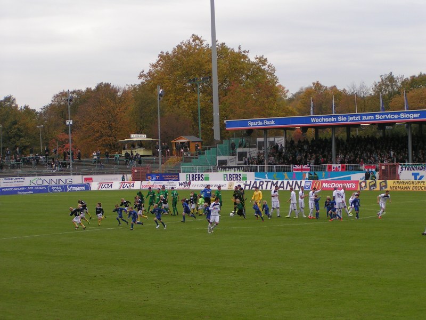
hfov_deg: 20.7
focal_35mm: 95
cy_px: 160
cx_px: 213
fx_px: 1169
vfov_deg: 15.6
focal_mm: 14.5
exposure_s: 1/320
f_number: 3.5
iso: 50
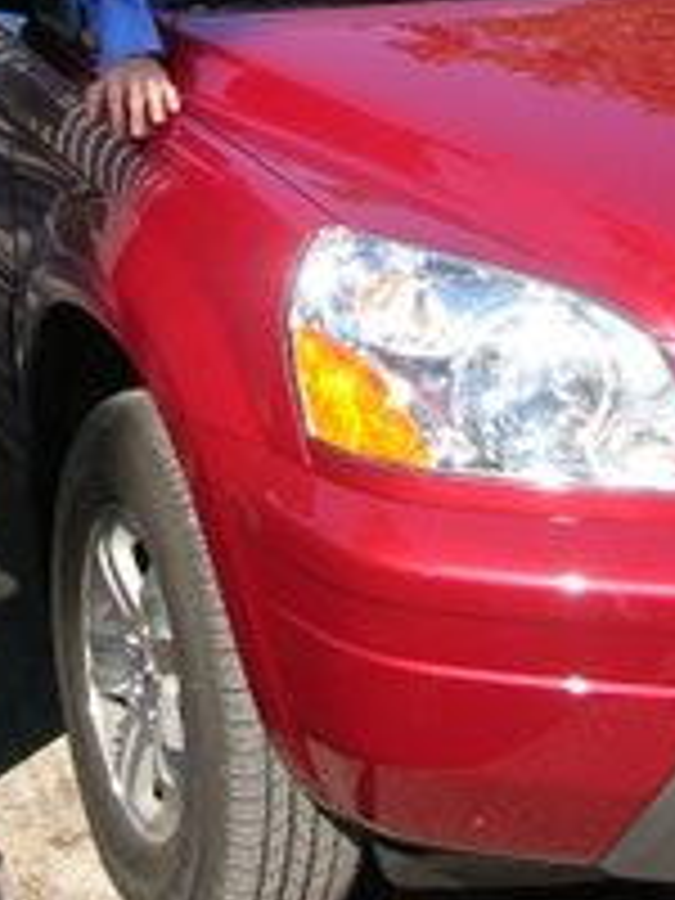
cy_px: -63
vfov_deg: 22.1
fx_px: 2184
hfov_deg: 17.4
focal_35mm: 84
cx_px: 97
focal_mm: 5.8
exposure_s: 1/475
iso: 50
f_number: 2.8
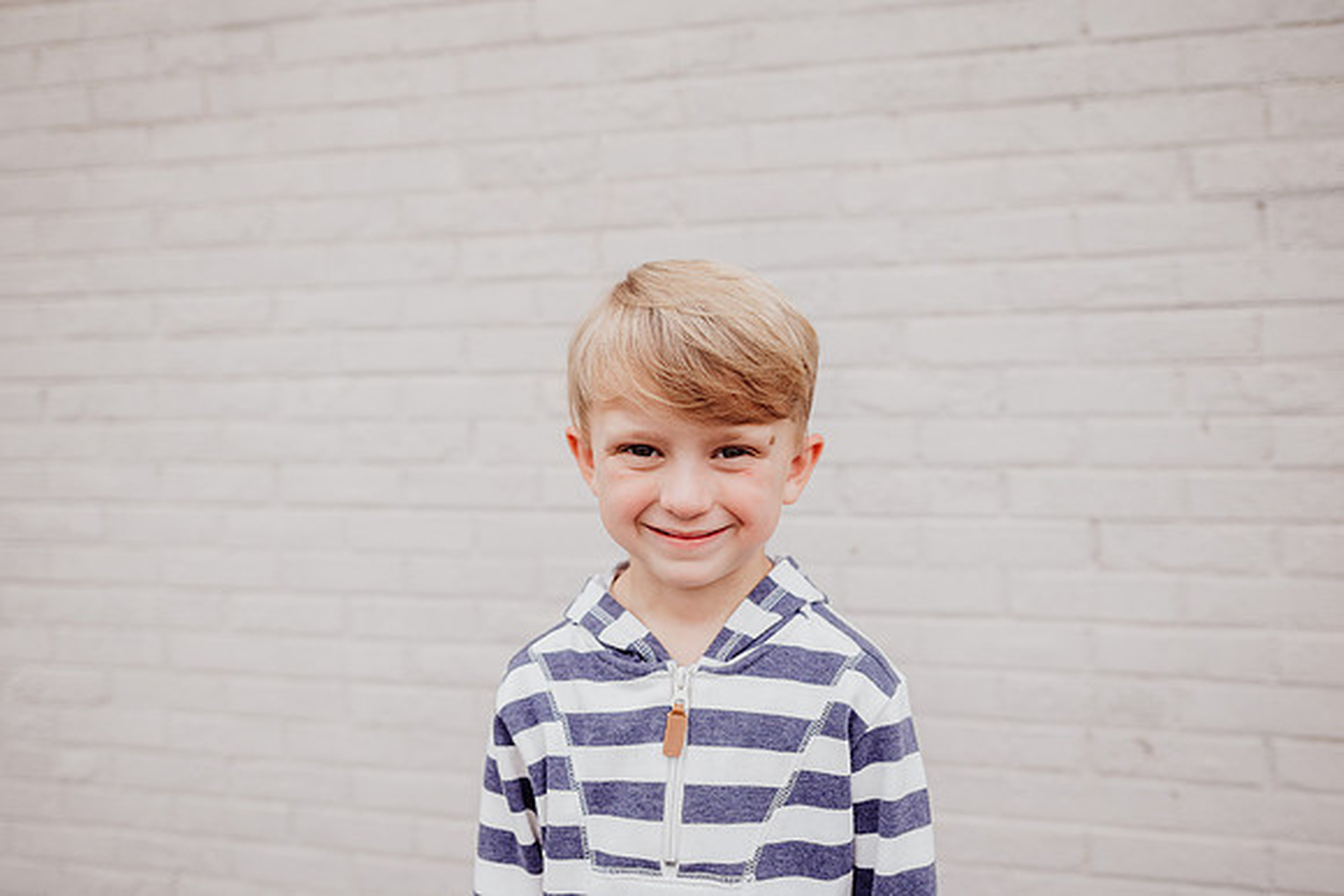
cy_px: 448
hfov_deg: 73.7
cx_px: 672
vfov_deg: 53.2
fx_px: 896
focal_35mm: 24
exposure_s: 1/200
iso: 200
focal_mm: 24
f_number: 2.5
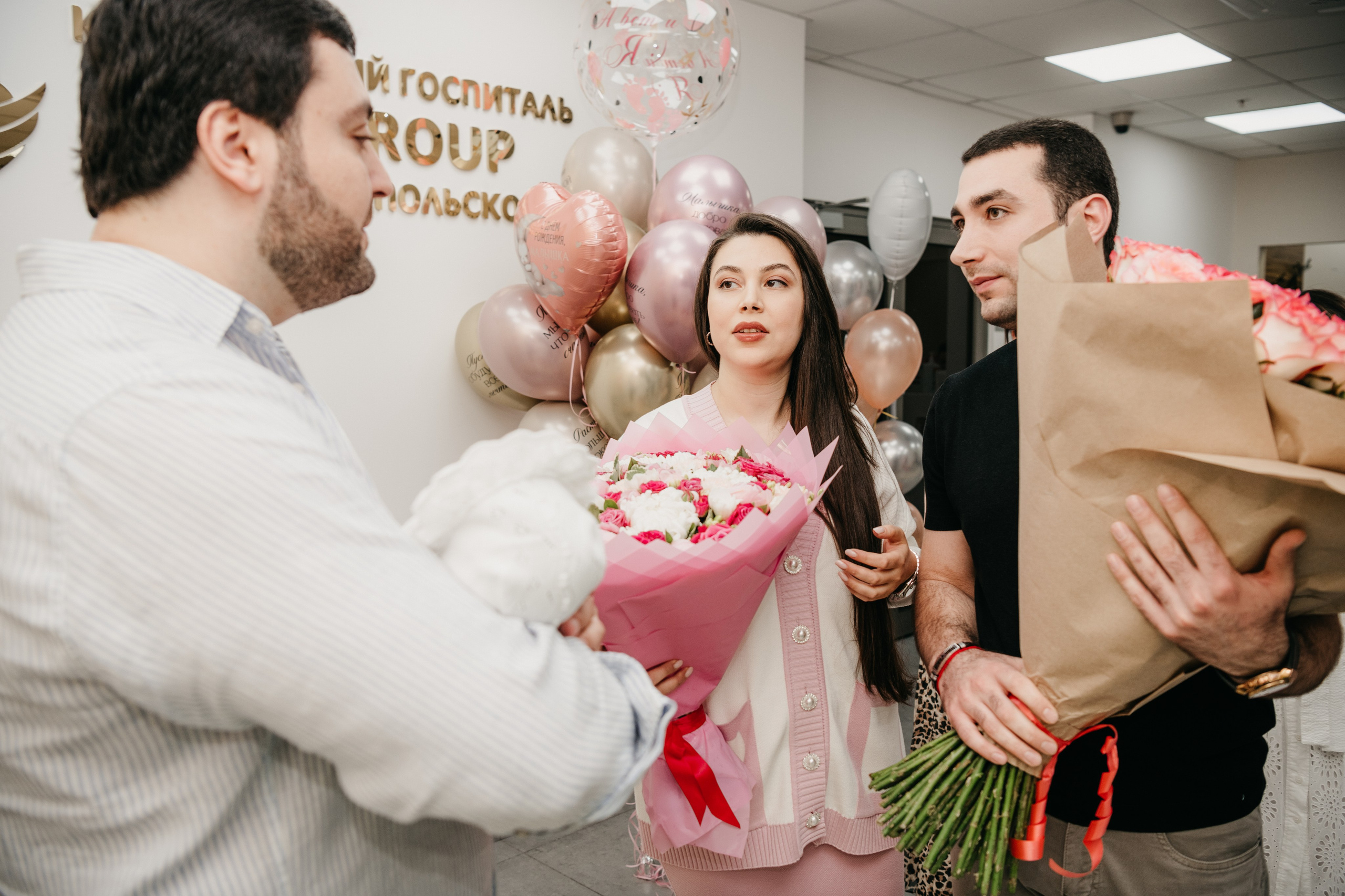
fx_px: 1158
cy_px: 448
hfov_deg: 60.3
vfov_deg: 42.3
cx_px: 672
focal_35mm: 31
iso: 320
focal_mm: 31
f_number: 4
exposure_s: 1/160
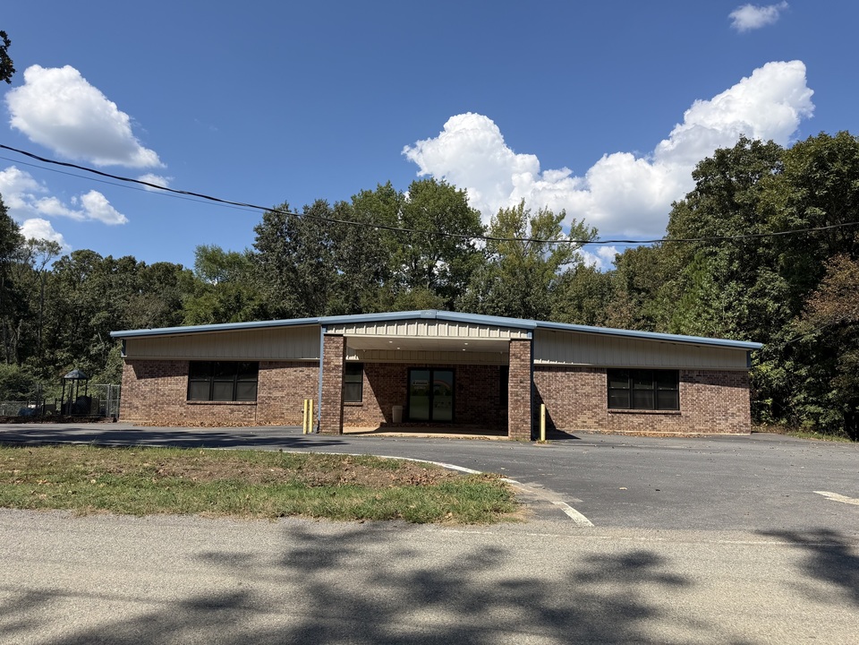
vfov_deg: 56.8
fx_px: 596
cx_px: 430
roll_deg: -0.3
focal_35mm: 24
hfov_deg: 71.6
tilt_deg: +7.9
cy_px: 322
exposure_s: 1/4975
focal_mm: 6.76
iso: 80
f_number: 1.78
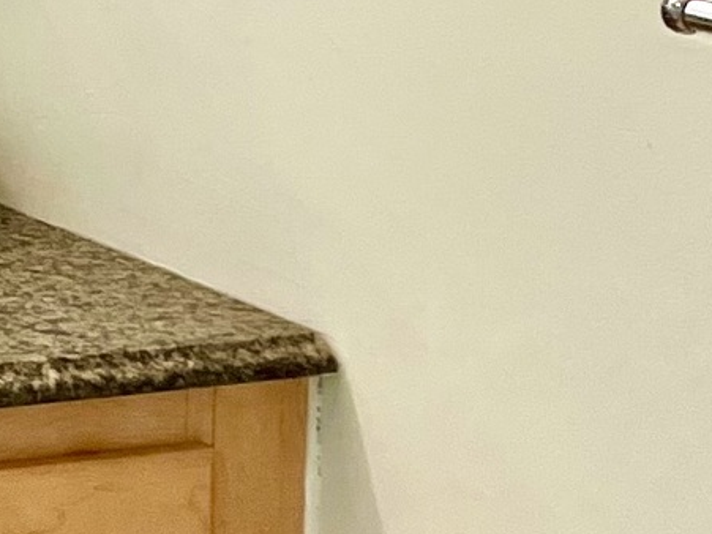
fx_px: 3640
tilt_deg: -4.3
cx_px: -843
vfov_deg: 8.2
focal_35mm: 177
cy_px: -318
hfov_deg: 10.1
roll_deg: -0.7
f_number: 1.5
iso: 80
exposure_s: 1/120
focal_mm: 5.7
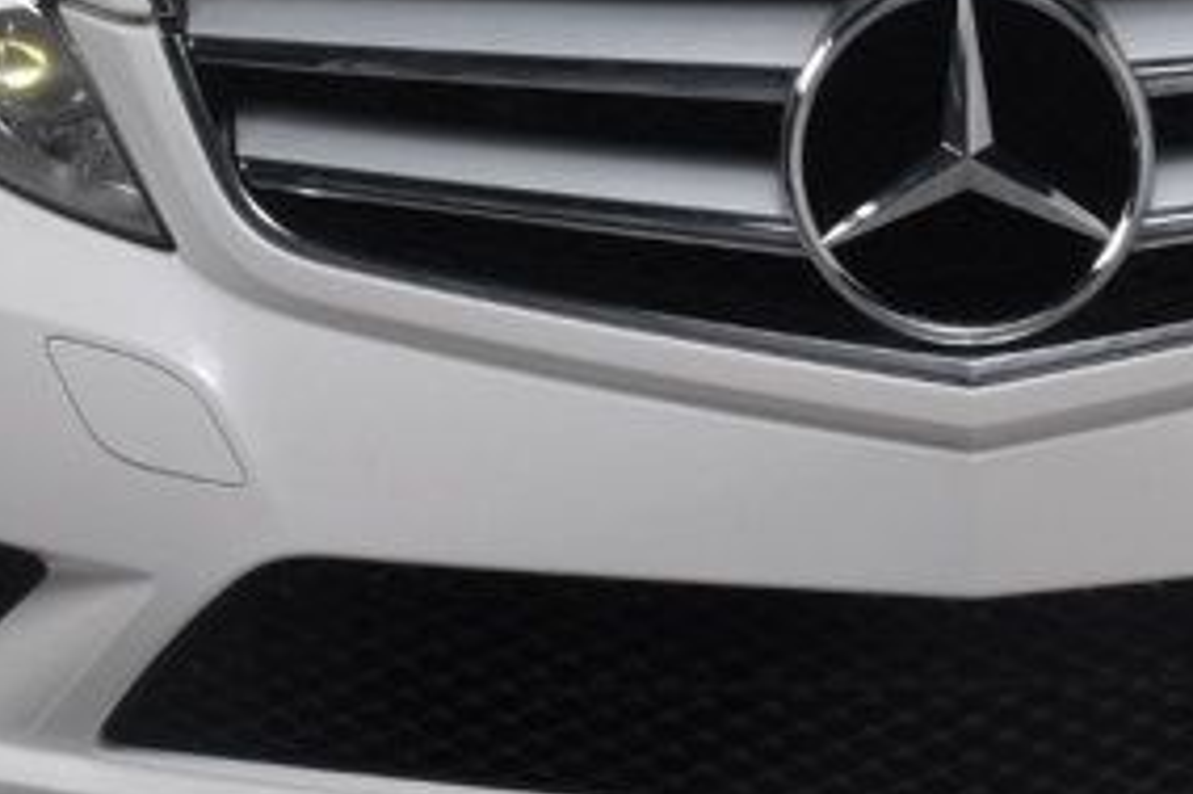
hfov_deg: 15.7
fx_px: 4305
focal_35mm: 130
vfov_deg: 10.4
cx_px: 933
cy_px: -84
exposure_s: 1/160
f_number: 14
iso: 100
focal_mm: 24
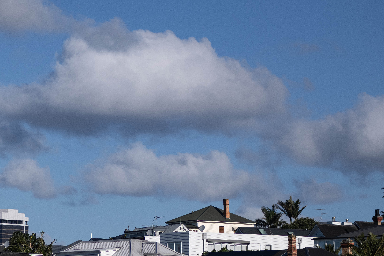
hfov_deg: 9.7
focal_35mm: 212
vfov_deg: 6.5
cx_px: 62
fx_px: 2261
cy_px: 238
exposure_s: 1/8000
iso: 160
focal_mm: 100
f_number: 3.5
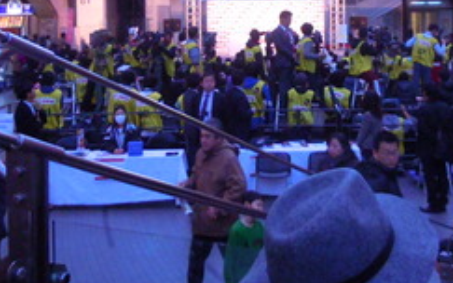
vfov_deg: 22.9
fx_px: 679
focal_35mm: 55
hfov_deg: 36.8
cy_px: 18
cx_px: 270
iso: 1600
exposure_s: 1/250
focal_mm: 5.4
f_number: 3.5
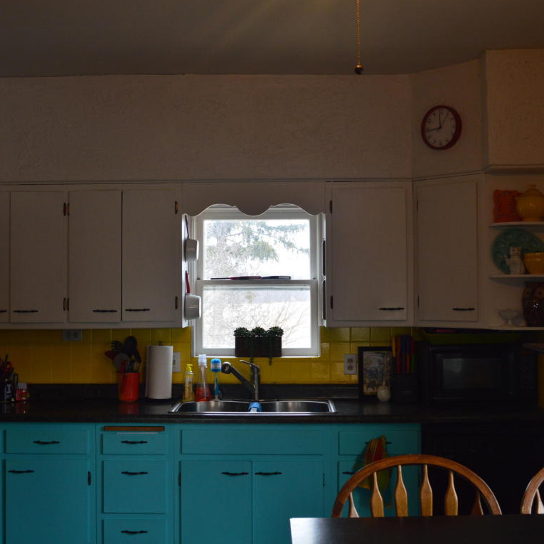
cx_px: 258
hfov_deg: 34.0
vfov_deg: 34.0
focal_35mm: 50
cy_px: 272
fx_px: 889
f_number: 7.1
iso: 400
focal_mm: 26
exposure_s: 1/30
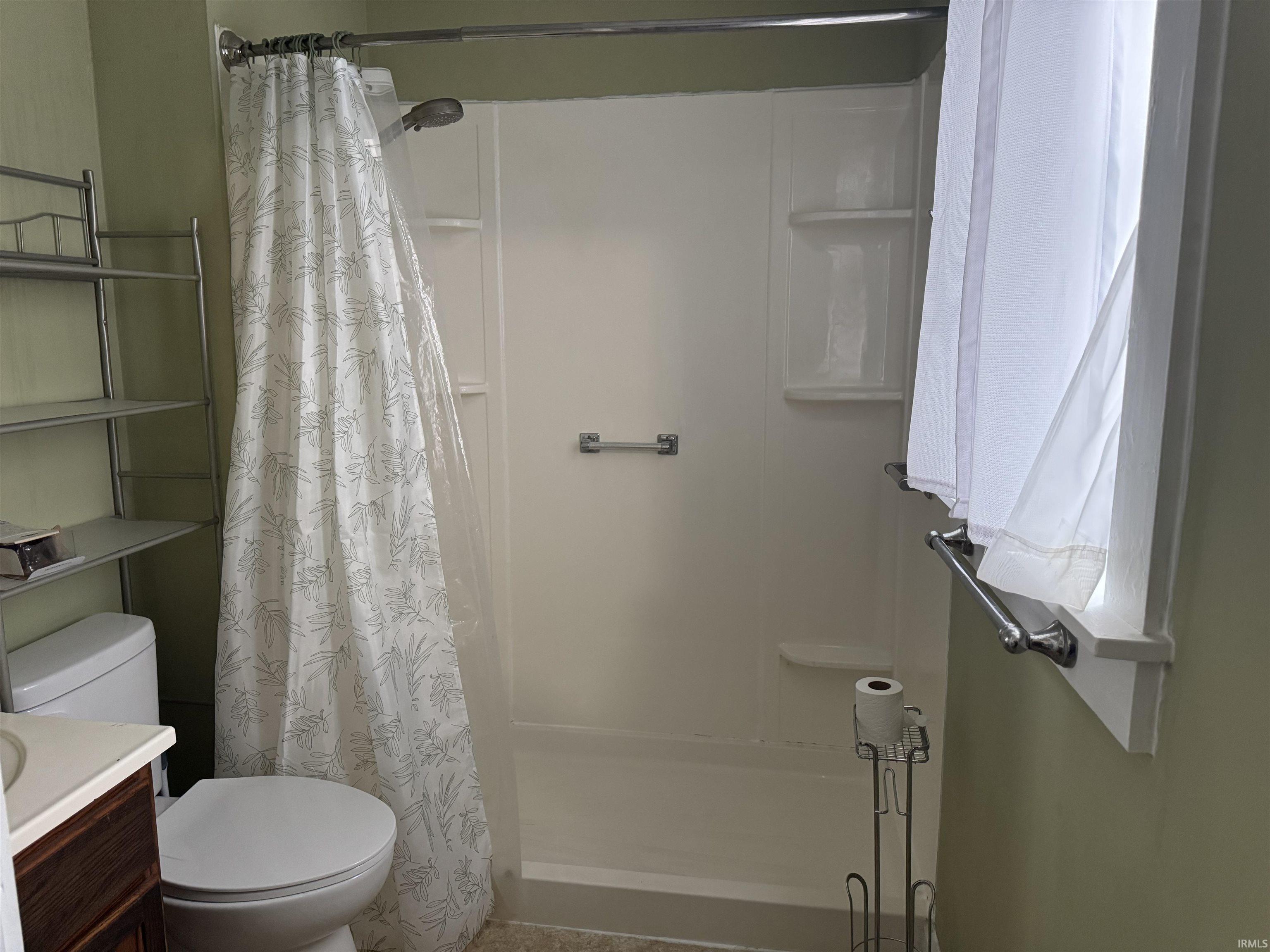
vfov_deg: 56.8
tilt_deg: -9.9
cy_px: 476
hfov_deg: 71.6
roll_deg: +0.5
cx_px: 635
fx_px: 881
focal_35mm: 24
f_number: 1.78
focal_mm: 6.76
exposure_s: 1/60
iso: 500
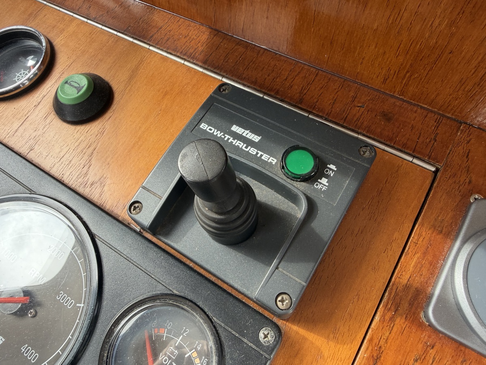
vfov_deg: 56.8
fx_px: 337
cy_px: 182
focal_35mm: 24
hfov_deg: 71.6
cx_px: 243
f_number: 2.2
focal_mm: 2.22
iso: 100
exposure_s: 1/121
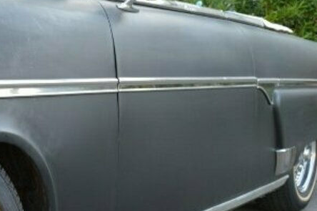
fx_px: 642
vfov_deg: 18.5
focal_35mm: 73
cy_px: 156
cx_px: -56
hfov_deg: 25.2
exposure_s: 1/125
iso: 280
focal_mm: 18
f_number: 5.6
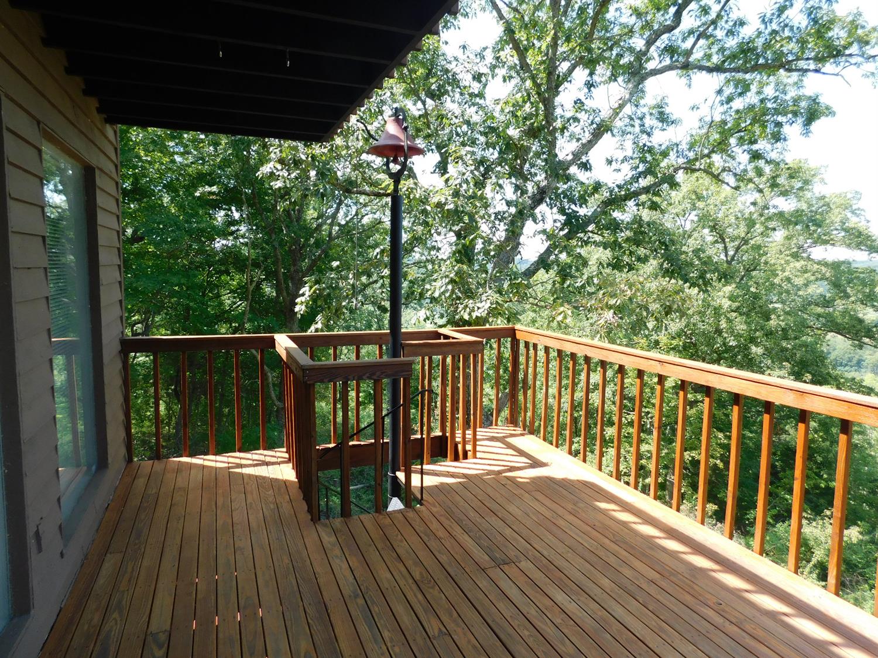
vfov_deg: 58.9
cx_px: 439
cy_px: 329
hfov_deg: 73.9
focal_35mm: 23
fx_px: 583
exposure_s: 1/320
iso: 125
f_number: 3
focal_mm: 4
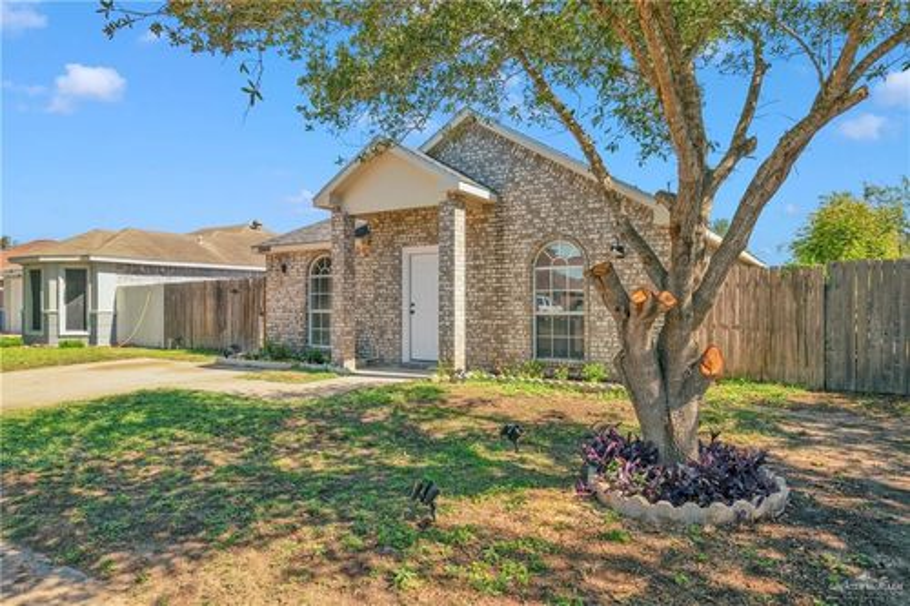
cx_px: 455
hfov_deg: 77.3
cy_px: 303
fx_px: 569
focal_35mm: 22
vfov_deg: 56.1
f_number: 10
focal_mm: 22.5
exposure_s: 1/100
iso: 200
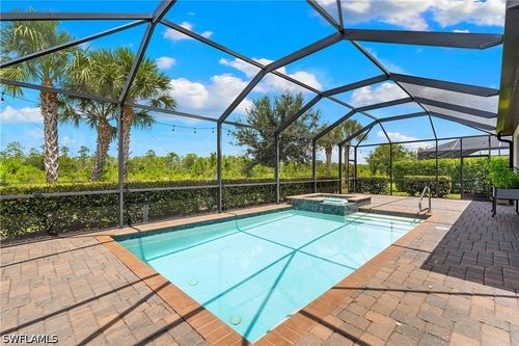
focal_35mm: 16
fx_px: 231
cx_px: 260
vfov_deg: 73.7
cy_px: 173
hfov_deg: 96.8
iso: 400
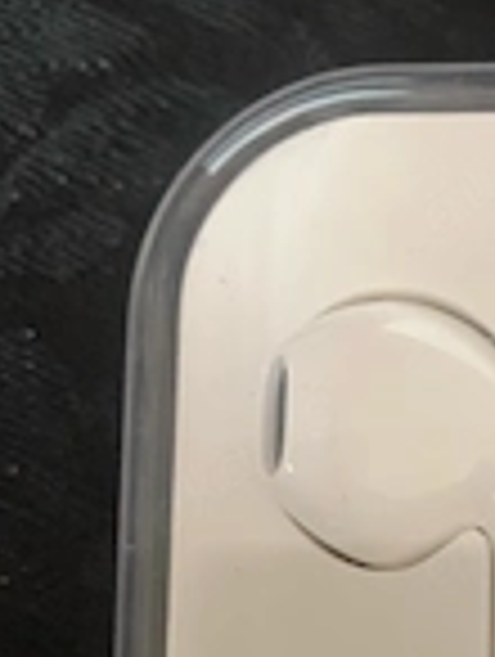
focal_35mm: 71
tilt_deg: -83.6
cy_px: 536
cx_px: 648
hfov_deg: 19.2
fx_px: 1350
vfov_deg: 26.8
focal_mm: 4.25
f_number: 1.8
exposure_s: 1/38
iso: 400
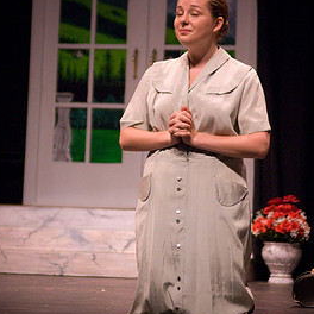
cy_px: 121
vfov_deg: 10.0
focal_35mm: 174
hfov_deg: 10.0
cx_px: 161
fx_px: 1786
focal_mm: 80
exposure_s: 1/160
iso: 1600
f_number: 2.8
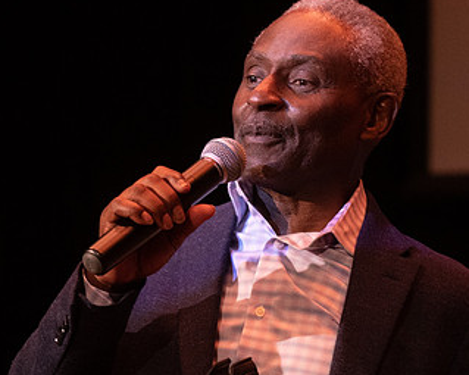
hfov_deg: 6.0
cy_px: 170
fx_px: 4440
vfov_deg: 4.8
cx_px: 150
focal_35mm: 320
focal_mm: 125
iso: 3200
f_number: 4
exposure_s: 1/250
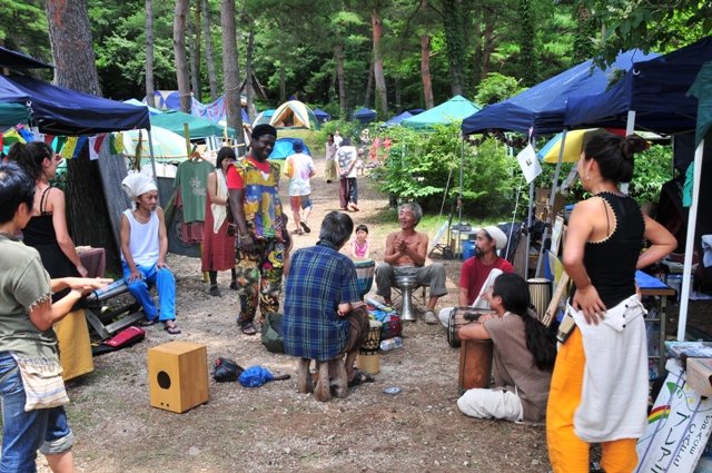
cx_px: 356
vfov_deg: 36.8
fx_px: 711
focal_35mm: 36
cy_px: 236
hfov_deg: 53.2
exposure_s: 1/30
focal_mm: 24
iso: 250
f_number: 16
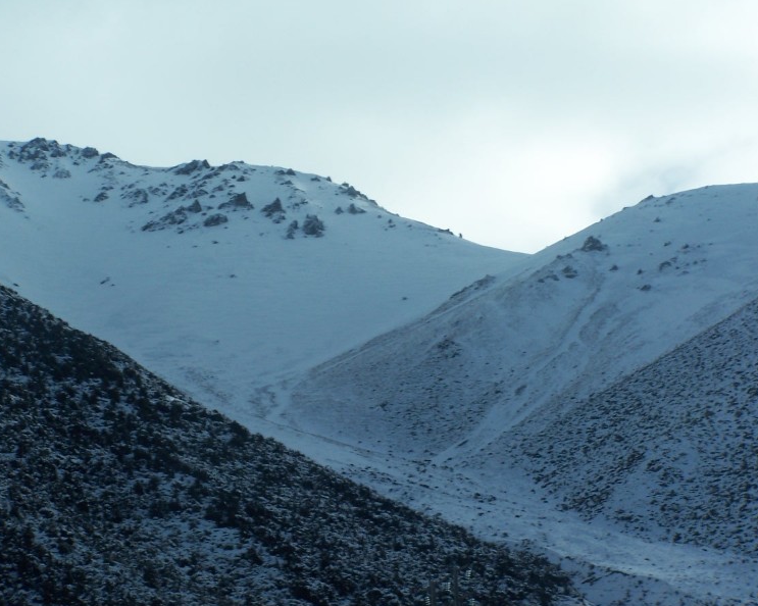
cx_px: 365
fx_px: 2759
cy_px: 302
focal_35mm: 123
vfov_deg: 12.5
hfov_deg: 15.6
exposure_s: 1/500
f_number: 6.3
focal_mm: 19.4
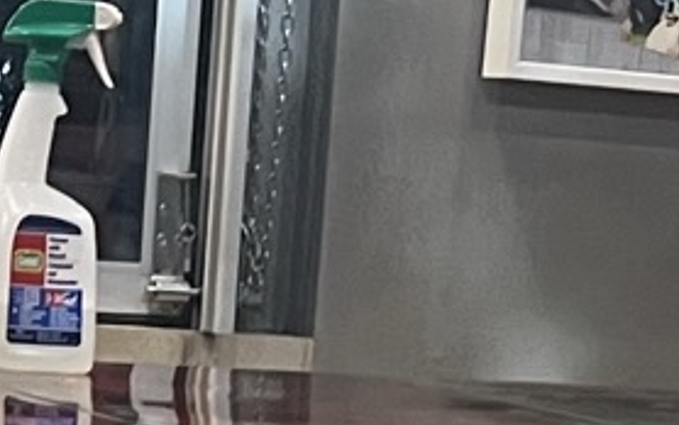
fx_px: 3758
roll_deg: -4.9
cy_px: 1891
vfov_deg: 5.4
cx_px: 159
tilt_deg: -26.6
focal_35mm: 203
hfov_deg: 10.3
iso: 160
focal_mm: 5.7
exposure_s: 1/60
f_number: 1.5
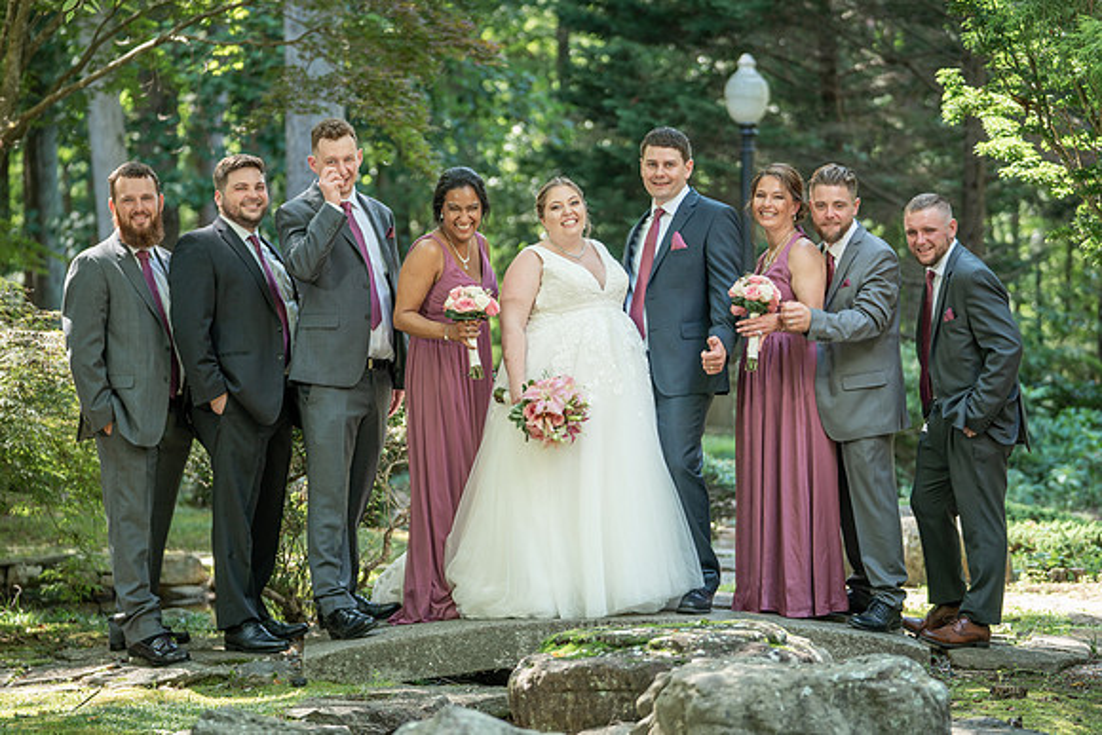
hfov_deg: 20.1
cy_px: 383
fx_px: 3107
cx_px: 574
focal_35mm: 101
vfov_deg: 13.5
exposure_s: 1/200
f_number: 2.8
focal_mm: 97
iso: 200
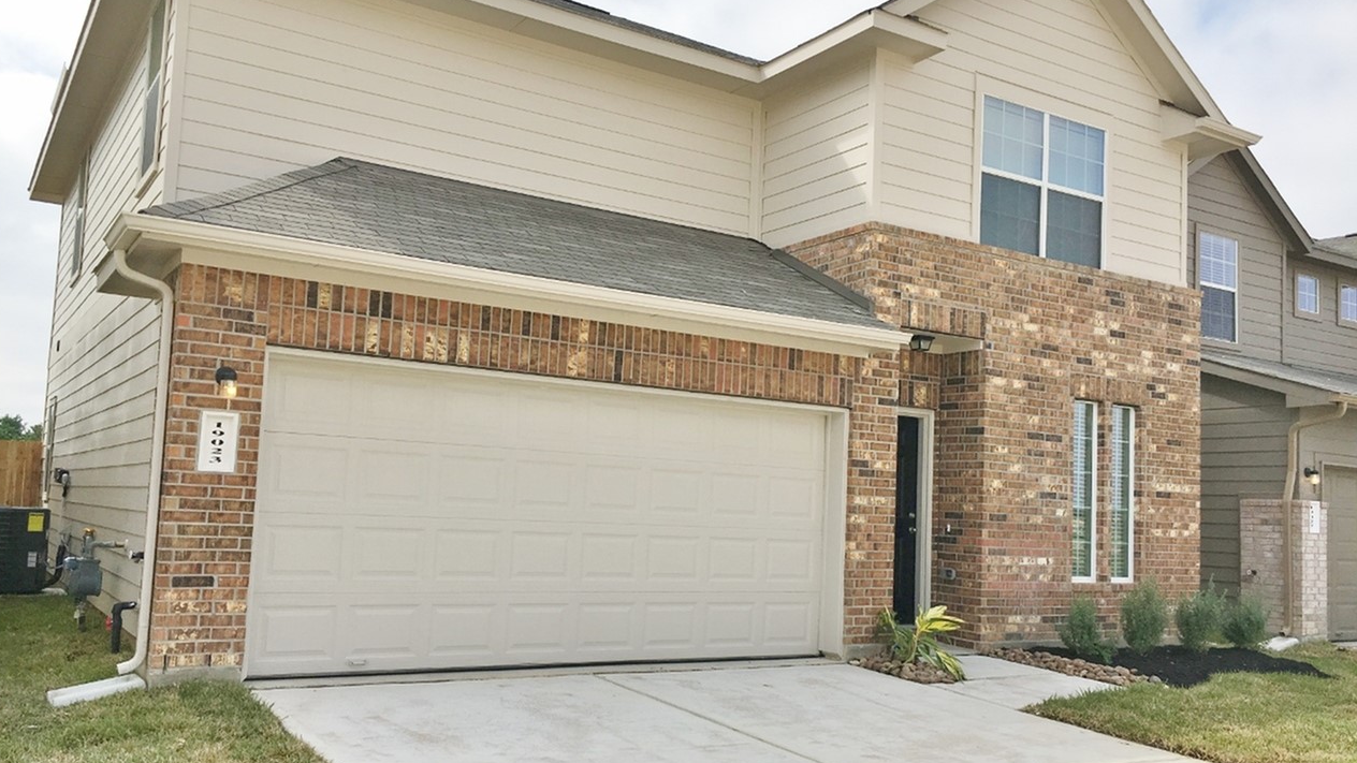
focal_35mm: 32
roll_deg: -2.7
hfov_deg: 61.0
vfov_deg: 36.6
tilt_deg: +4.9
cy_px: 416
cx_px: 671
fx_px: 1151
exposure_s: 1/1923
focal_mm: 4.15
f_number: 2.2
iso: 25
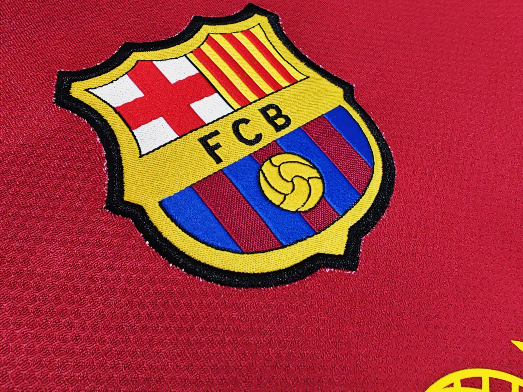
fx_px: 514
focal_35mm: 34
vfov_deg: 41.3
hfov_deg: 53.8
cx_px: 228
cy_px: 132
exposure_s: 1/50
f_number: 2.2
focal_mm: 2.59
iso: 67
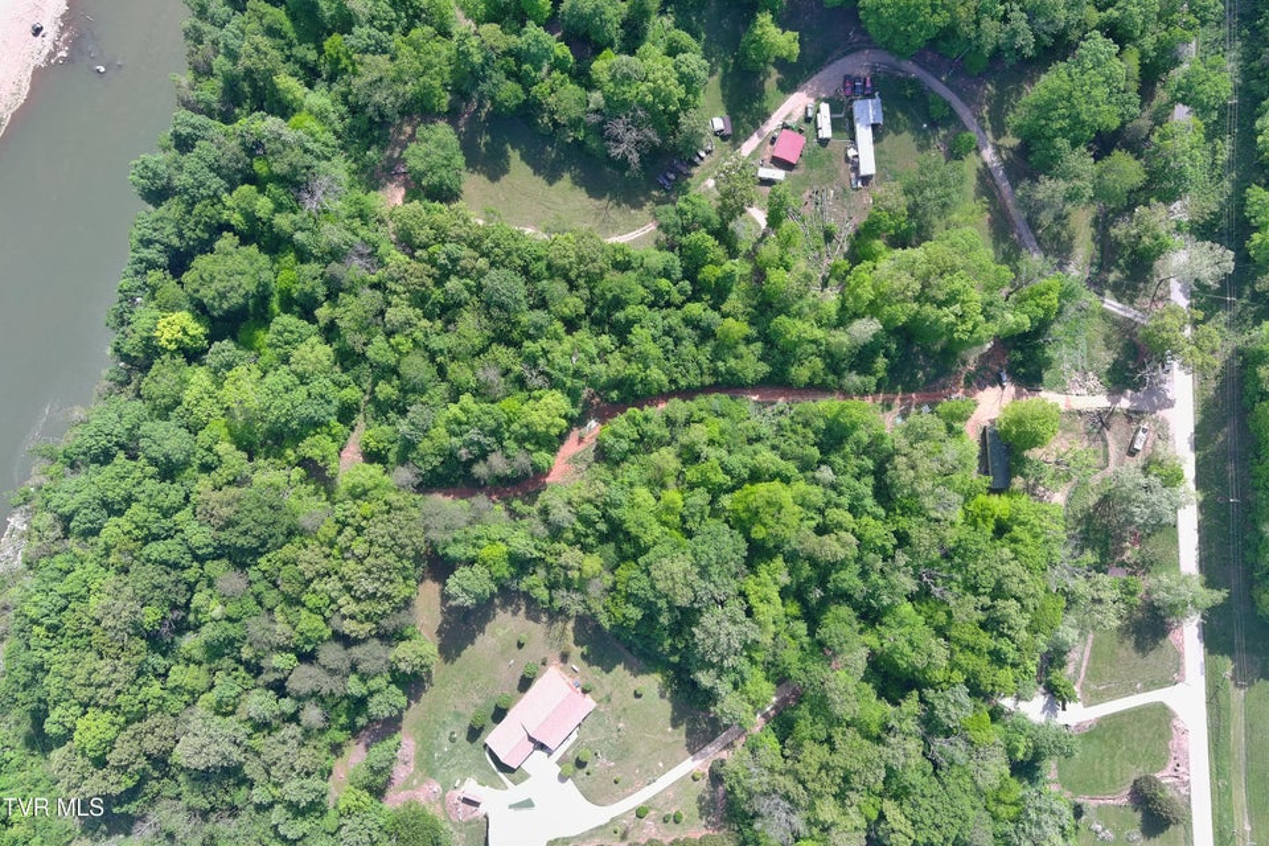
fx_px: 1022
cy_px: 423
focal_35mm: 29
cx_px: 634
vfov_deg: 45.0
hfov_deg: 63.7
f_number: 2.8
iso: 100
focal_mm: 10.57
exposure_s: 1/320
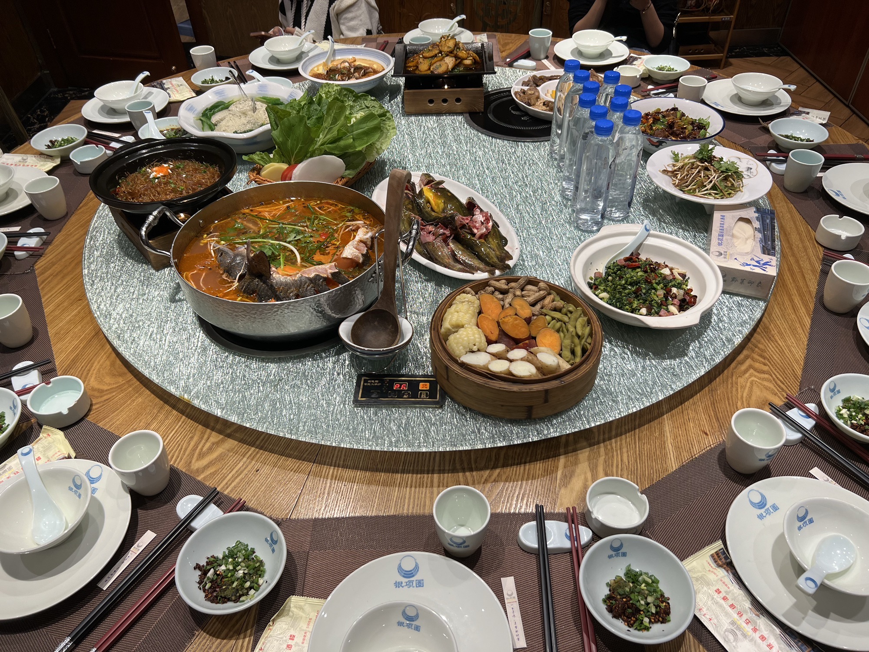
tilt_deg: -42.5
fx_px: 653
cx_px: 434
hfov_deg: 67.3
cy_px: 326
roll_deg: +2.1
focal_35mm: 26
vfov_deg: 53.1
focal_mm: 5.7
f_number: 1.5
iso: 50
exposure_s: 1/100
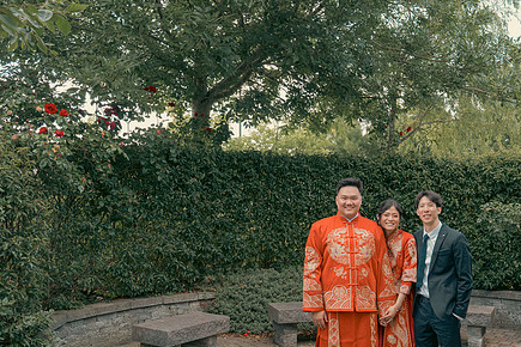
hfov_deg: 43.9
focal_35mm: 44
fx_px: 637
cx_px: 345
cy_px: 226
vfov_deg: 30.3
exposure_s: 1/160
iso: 500
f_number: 5.6
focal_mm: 33
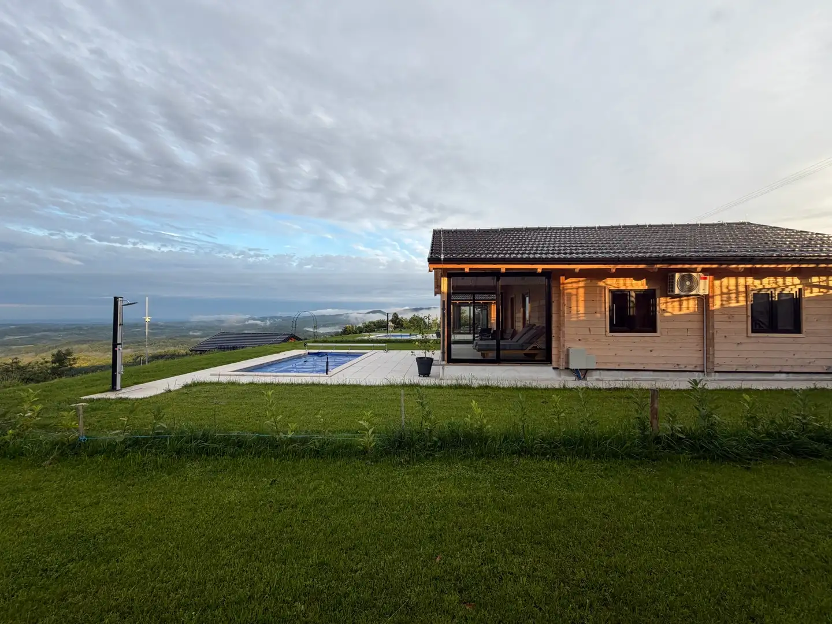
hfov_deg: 102.1
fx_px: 336
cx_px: 416
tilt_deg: +0.8
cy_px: 312
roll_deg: +0.2
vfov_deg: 85.7
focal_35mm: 14
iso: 50
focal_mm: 2.22
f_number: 2.2
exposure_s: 1/281
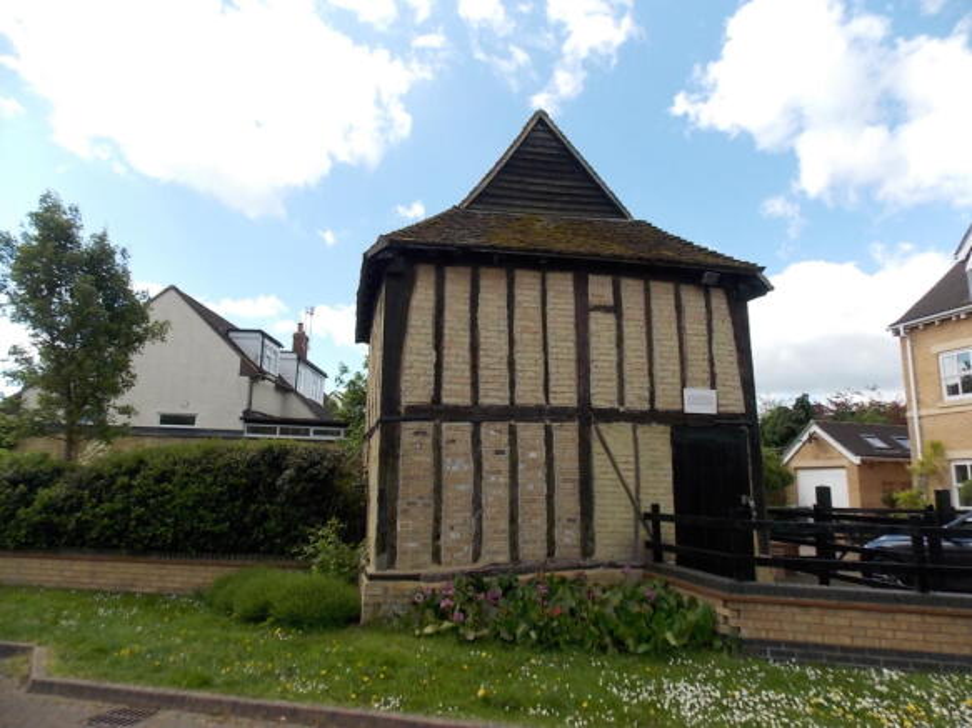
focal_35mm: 23
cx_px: 486
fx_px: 646
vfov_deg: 58.9
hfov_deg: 73.9
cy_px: 364
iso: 80
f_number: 3.1
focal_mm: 4
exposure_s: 1/640
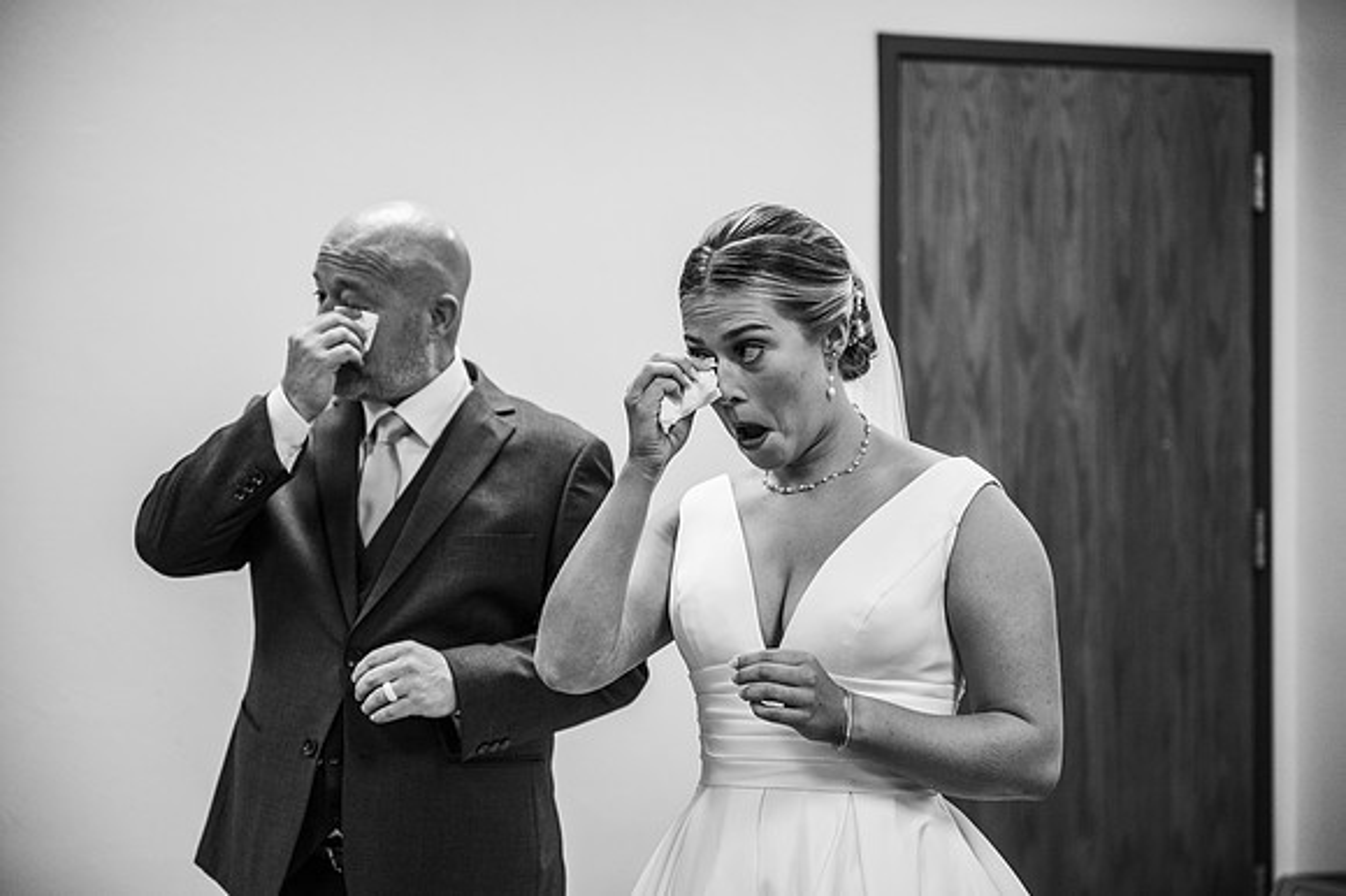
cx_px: 673
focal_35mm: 70
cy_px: 448
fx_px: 2616
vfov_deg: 19.4
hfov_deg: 28.9
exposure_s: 1/320
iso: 2000
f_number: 3.2
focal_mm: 70
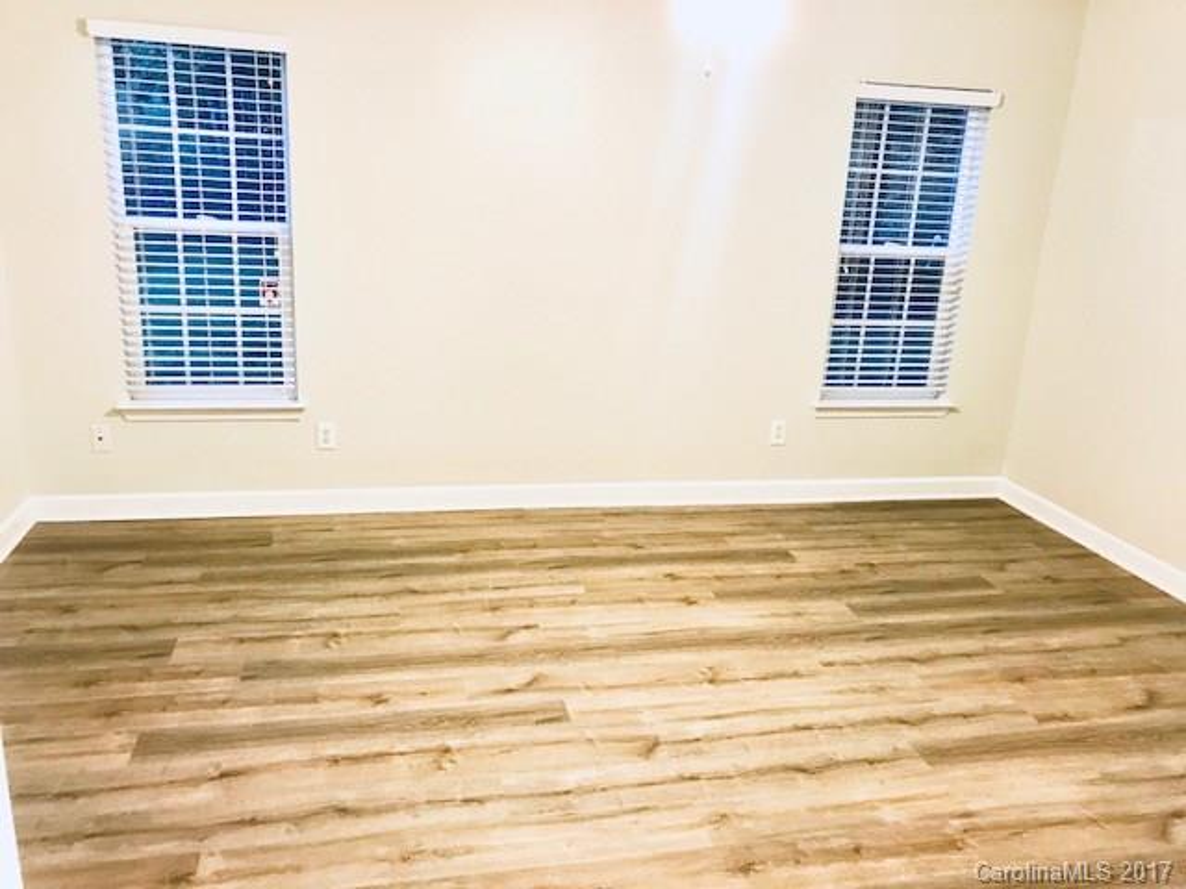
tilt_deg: -14.5
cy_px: 444
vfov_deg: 49.7
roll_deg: -2.4
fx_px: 959
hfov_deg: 63.4
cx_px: 593
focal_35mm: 28
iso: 40
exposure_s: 1/15
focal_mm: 3.99
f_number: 1.8
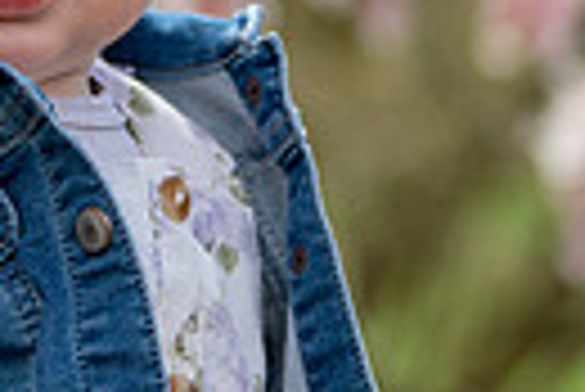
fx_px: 6149
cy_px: -24
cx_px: 224
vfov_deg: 3.6
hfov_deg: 5.4
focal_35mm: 378
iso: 320
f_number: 2.8
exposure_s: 1/2000
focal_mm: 70
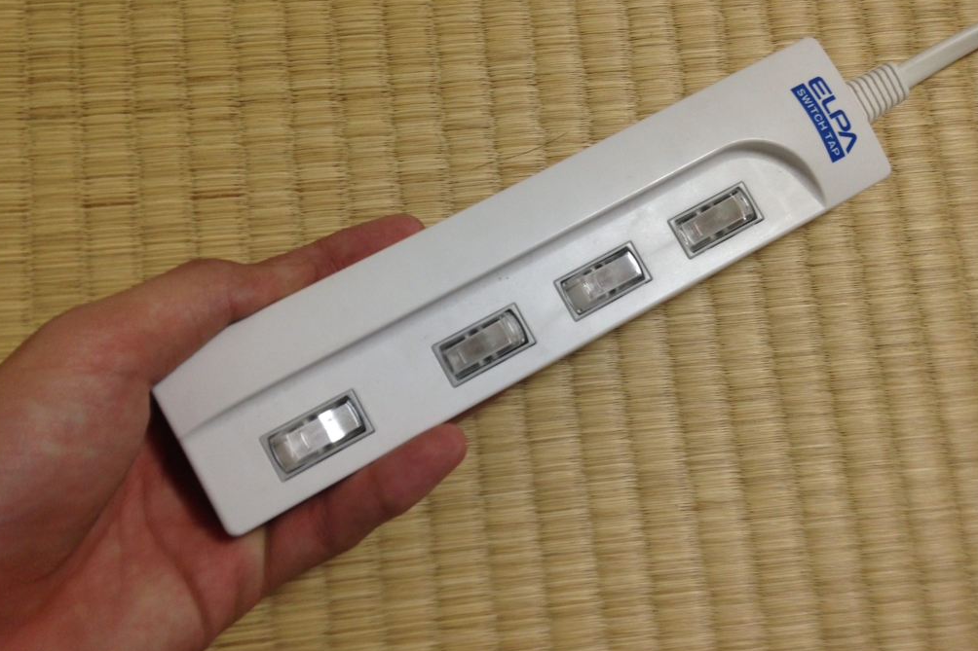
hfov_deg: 54.4
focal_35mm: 35
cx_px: 488
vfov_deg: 37.8
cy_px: 319
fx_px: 951
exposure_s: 1/20
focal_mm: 4.12
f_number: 2.4
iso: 64
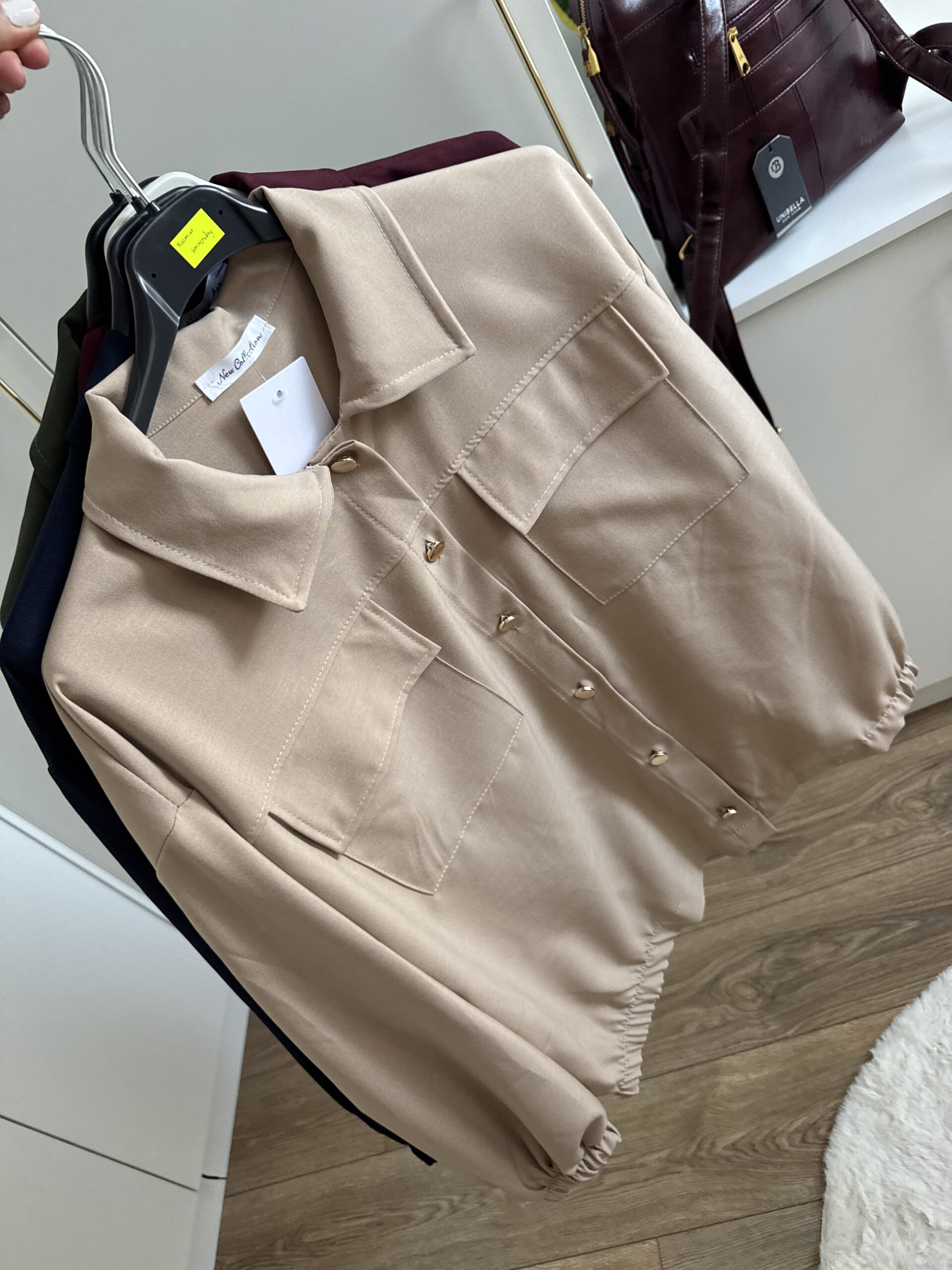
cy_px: 635
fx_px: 880
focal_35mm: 24
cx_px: 476
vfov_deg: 71.6
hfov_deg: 56.8
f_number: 1.78
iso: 200
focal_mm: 6.76
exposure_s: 1/102
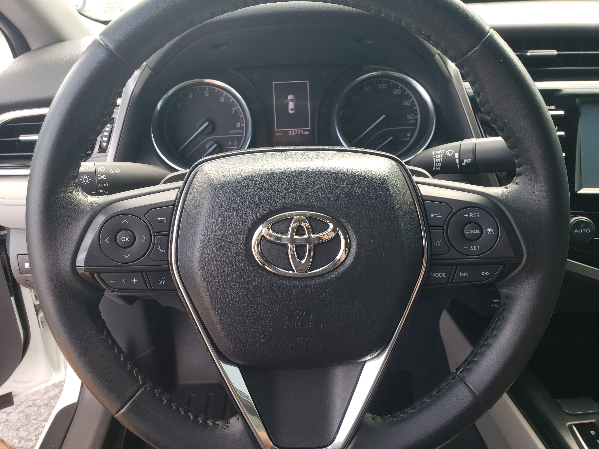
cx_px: 300
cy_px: 224
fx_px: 450
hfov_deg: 67.3
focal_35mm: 26
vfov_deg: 53.1
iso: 64
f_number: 2.4
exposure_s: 1/60
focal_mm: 4.3
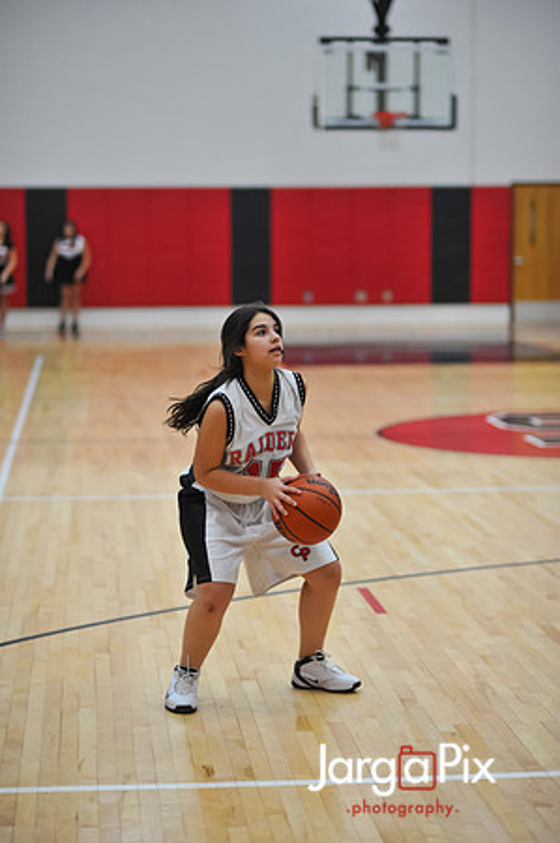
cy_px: 422
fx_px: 1988
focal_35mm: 85
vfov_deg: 23.9
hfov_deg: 16.0
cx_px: 280
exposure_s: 1/500
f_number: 2
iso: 900
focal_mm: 85
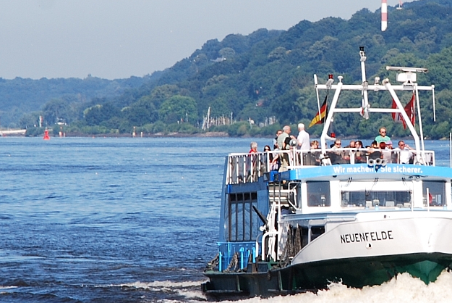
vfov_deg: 4.2
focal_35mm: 332
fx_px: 4170
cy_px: 149
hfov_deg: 6.2
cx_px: 359
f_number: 10
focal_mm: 135
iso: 160
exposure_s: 1/250
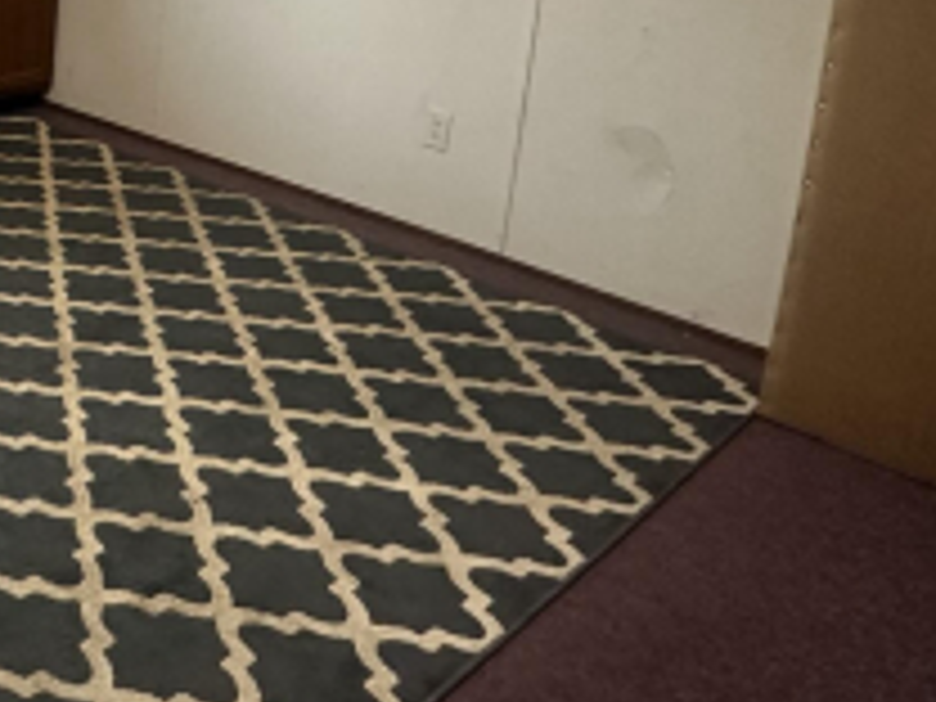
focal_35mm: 45
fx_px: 1217
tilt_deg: -9.3
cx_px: -187
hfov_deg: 34.0
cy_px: -22
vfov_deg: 29.7
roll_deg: -2.6
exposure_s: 1/60
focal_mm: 2.22
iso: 250
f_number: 2.2
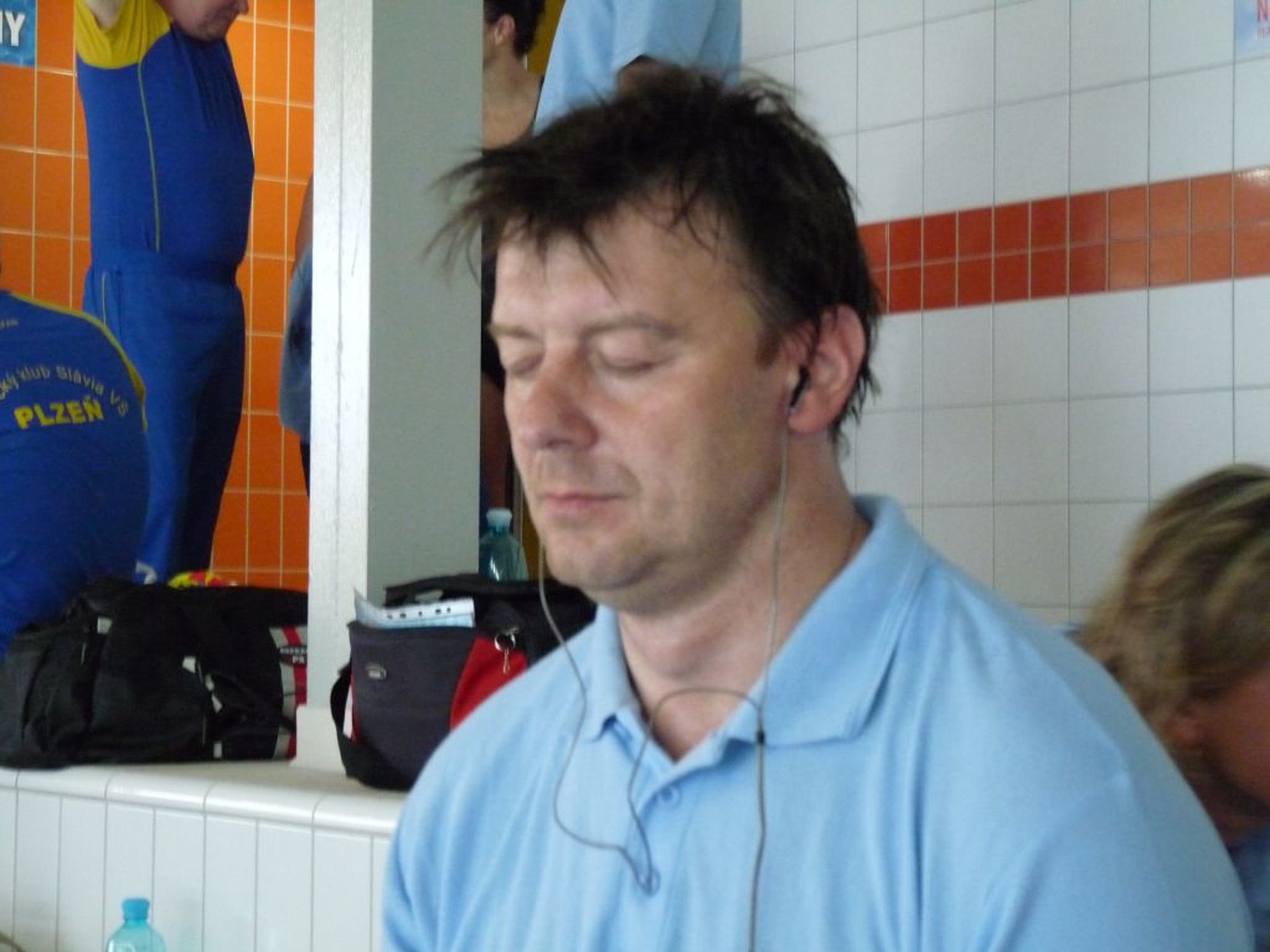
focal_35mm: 78
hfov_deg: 25.0
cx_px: 635
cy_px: 476
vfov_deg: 18.9
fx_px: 2862
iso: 800
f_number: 3.4
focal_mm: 13.8
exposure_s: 1/40
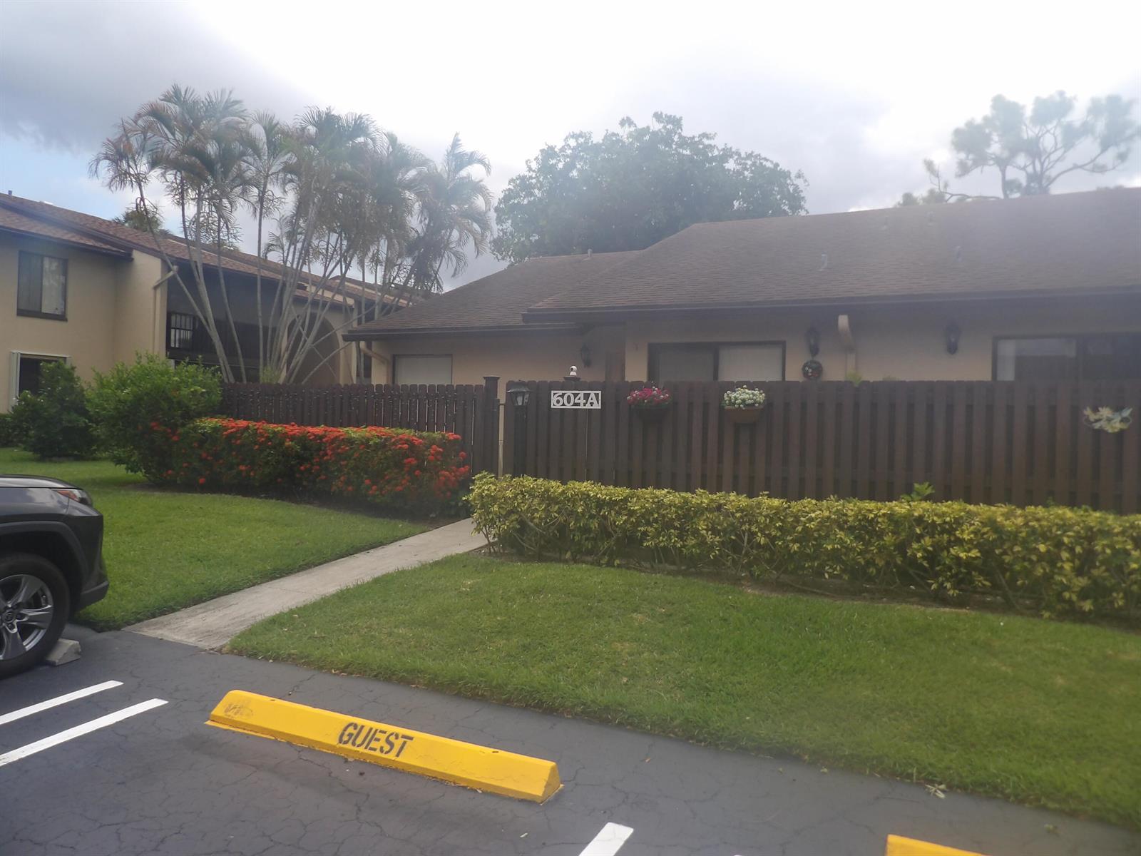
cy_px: 428
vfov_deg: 56.8
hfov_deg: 71.6
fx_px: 791
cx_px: 570
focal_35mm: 24
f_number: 3.2
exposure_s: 1/686
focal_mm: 4.3
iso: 100
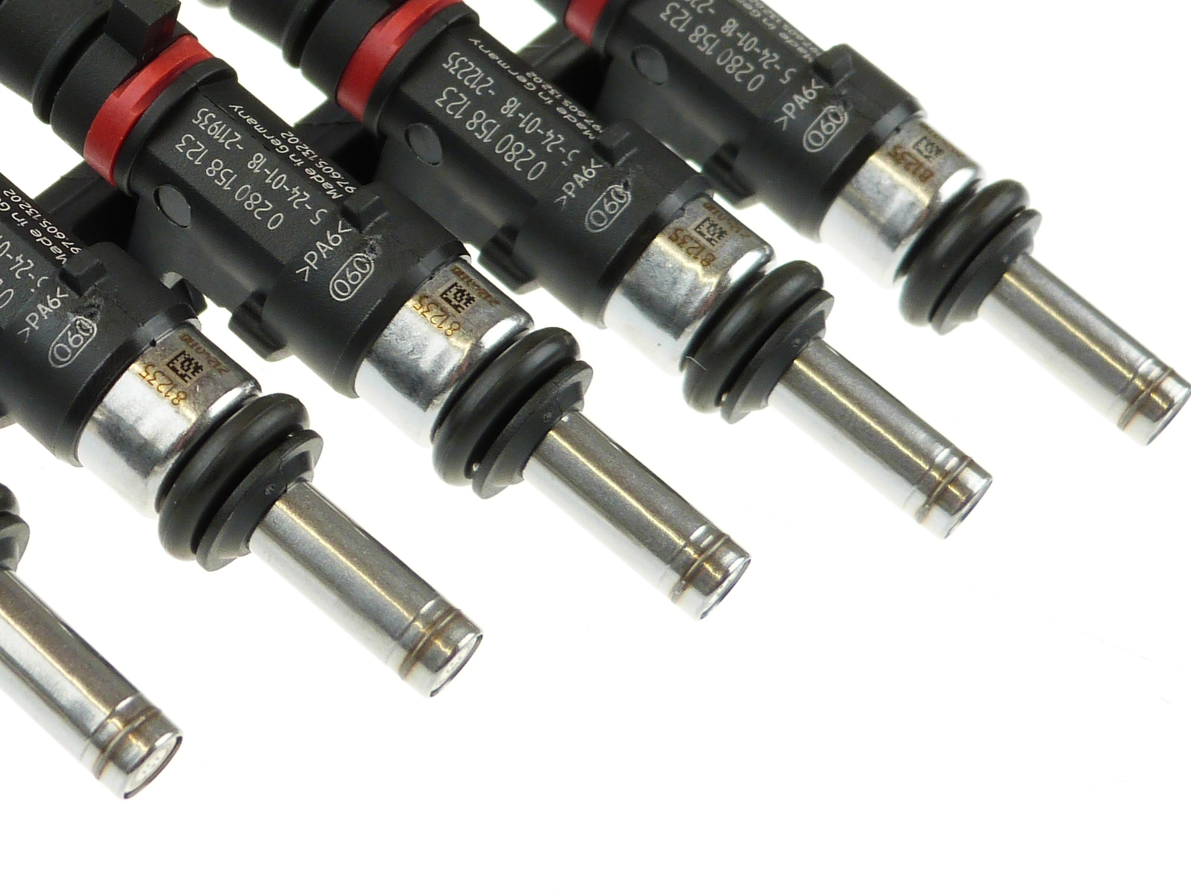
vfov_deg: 13.9
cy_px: 216
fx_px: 3647
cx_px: 84
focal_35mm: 106
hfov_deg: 18.2
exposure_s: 1/80
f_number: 3.2
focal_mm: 9.4
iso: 100
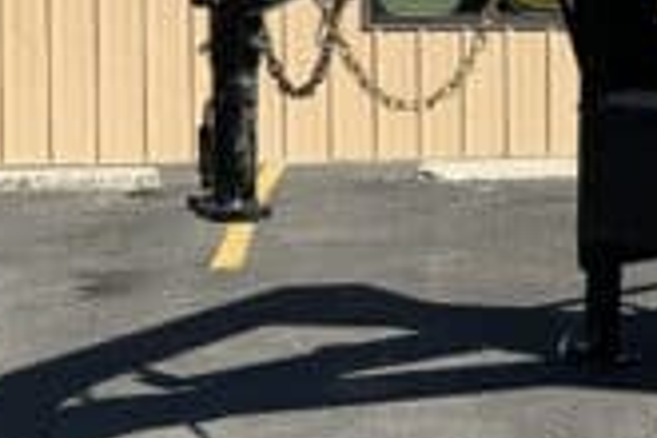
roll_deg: +1.2
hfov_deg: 16.7
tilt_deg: -1.9
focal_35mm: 110
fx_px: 2007
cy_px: 60
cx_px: 1007
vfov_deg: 12.4
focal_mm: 3
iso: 25
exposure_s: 1/2141
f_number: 1.8
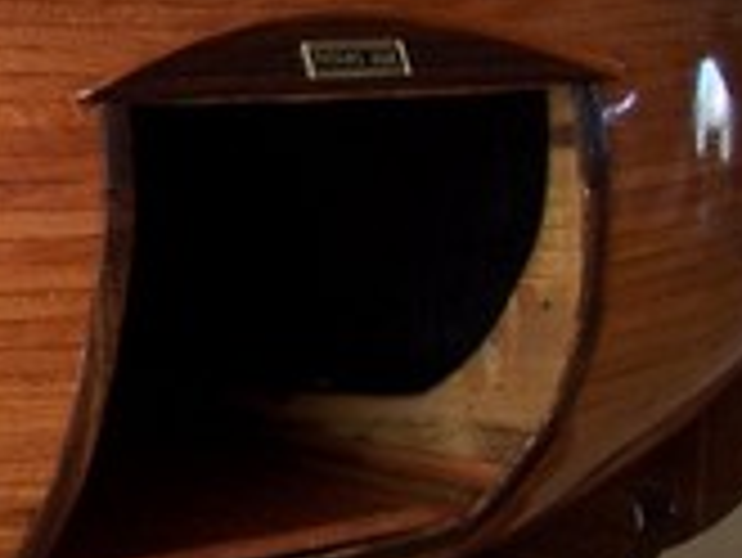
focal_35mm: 151
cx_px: -454
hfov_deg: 12.3
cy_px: -171
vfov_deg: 9.7
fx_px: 3239
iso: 100
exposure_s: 1/30
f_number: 3.4
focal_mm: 8
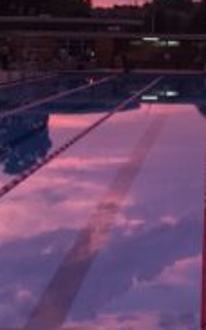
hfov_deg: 12.7
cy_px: -27
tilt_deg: +4.7
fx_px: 900
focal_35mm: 100
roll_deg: -1.3
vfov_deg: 19.9
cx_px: 250
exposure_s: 1/40
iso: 40
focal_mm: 4.15
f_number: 2.2
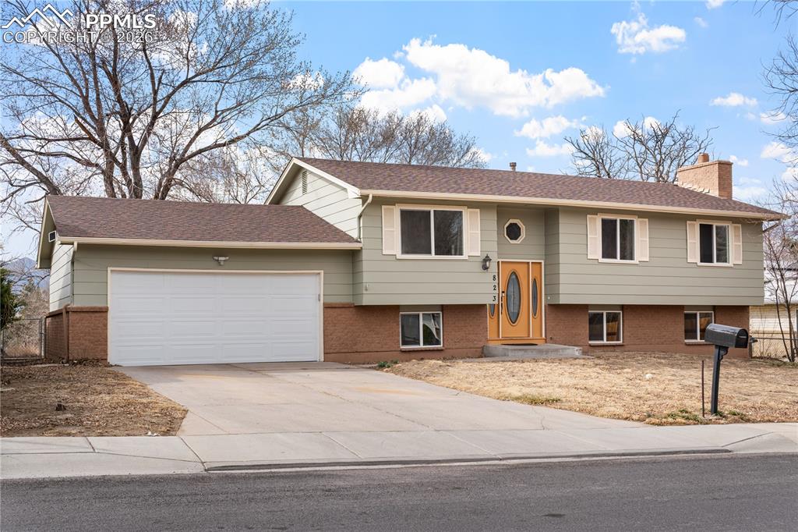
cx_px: 399
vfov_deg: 34.1
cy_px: 266
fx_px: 867
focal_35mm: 39
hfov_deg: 49.4
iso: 100
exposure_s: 1/80
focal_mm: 26.1
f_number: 8
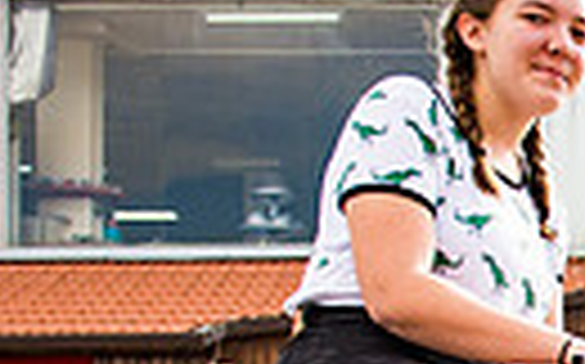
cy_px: 703
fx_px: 1736
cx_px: 1116
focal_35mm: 109
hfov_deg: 15.7
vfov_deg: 11.0
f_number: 2.8
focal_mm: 24
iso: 200
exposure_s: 1/2000
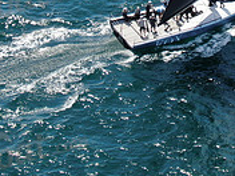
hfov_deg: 12.5
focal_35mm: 158
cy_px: -89
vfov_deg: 9.1
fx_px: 1073
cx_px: 167
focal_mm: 8.6
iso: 100
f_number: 3.8
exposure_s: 1/500
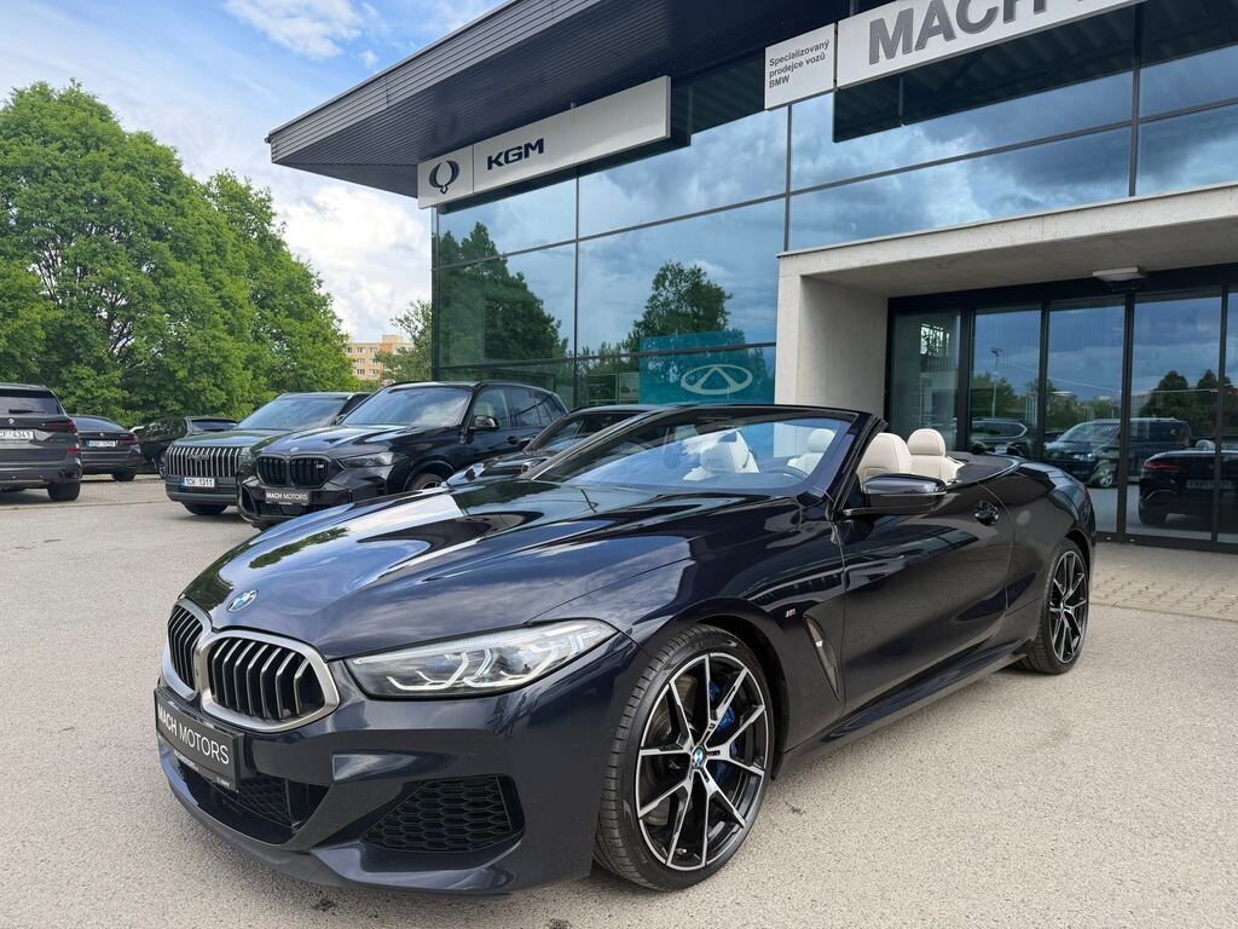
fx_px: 858
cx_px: 619
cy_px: 464
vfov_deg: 56.8
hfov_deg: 71.6
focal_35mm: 24
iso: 100
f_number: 1.78
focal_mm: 6.76
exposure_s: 1/1075
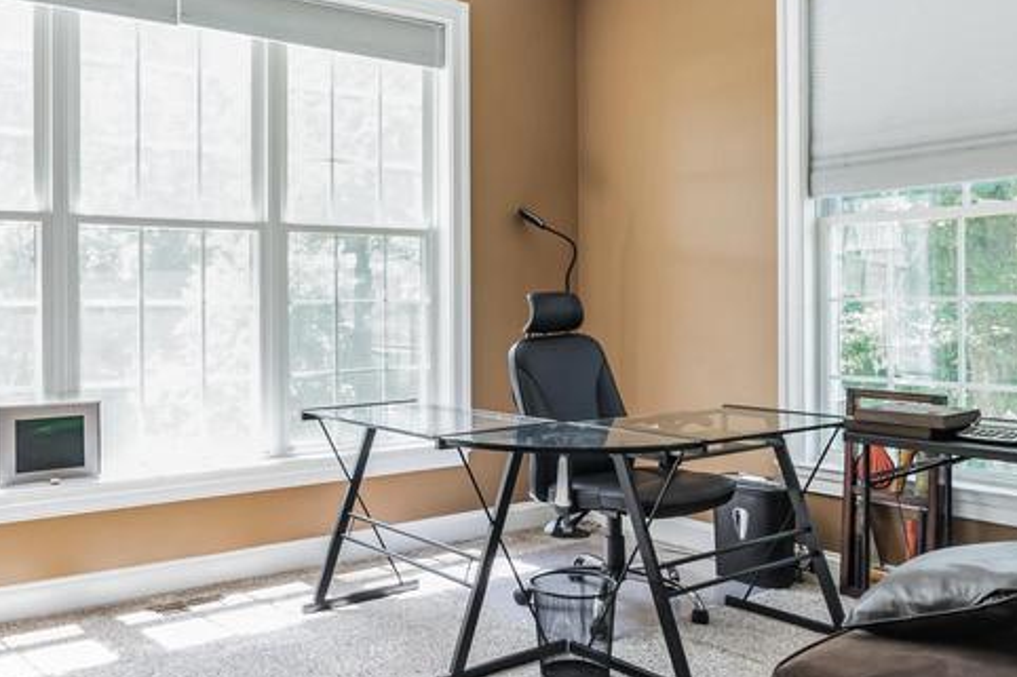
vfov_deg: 37.7
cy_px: 296
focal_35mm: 35
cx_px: 388
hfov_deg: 53.8
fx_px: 990
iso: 400
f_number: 8
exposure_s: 1/10
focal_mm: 16.5
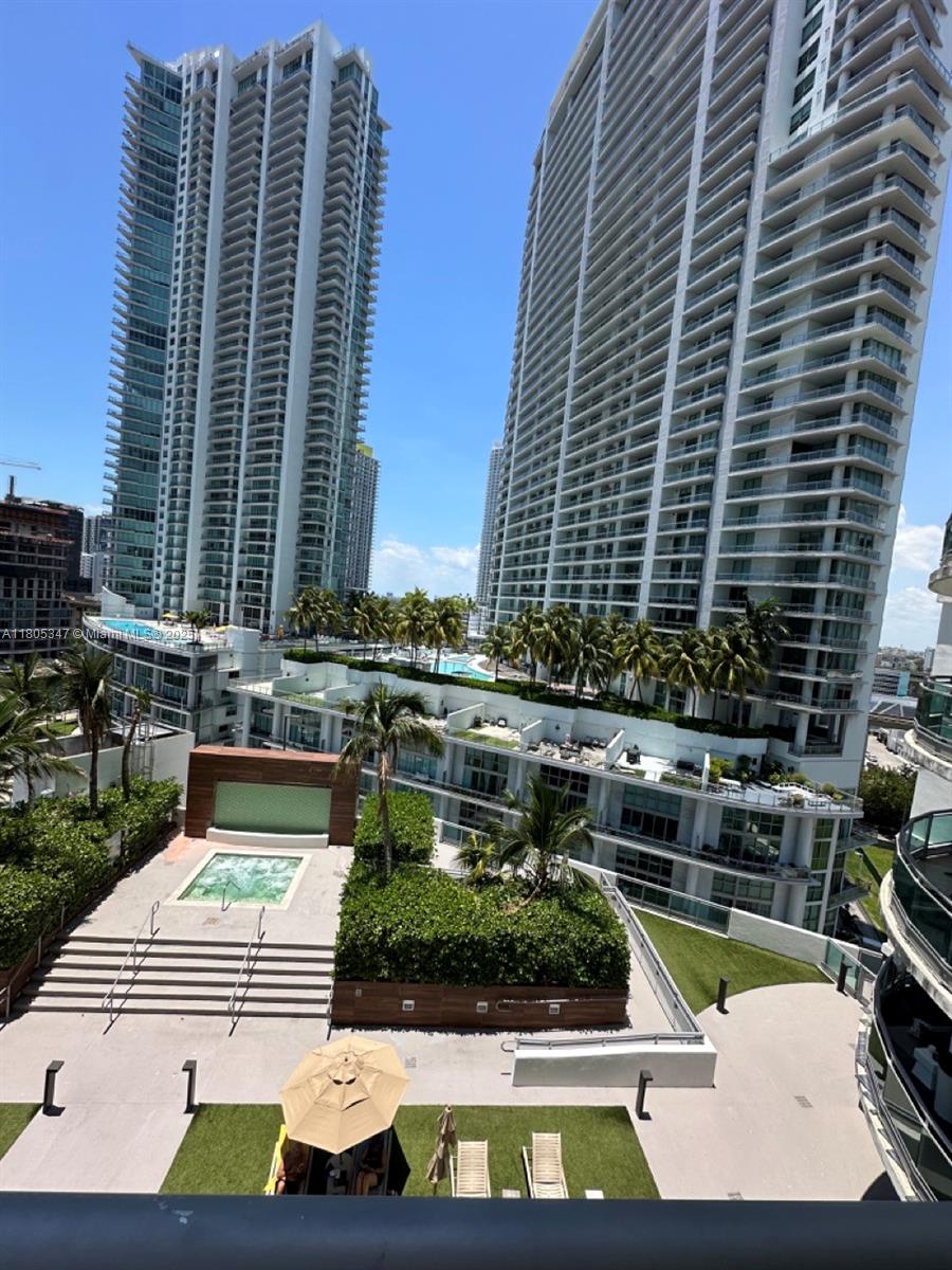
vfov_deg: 102.1
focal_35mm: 14
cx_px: 476
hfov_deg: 85.7
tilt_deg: -3.0
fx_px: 513
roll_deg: -6.4
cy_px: 635
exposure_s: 1/1618
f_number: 2.2
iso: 50
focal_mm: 2.22
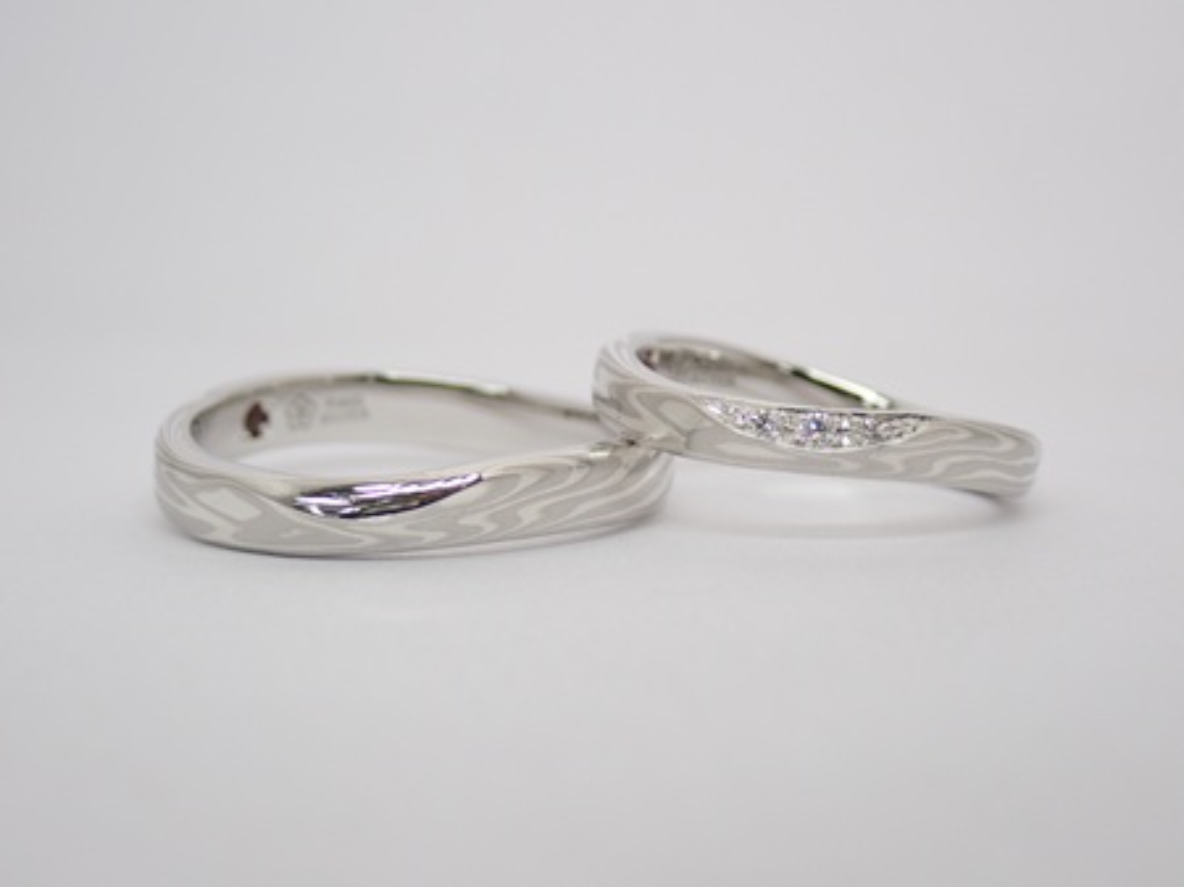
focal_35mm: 77
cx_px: 592
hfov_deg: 25.3
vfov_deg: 19.1
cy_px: 444
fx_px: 2632
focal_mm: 13.65
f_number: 4.1
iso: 200
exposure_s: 1/100
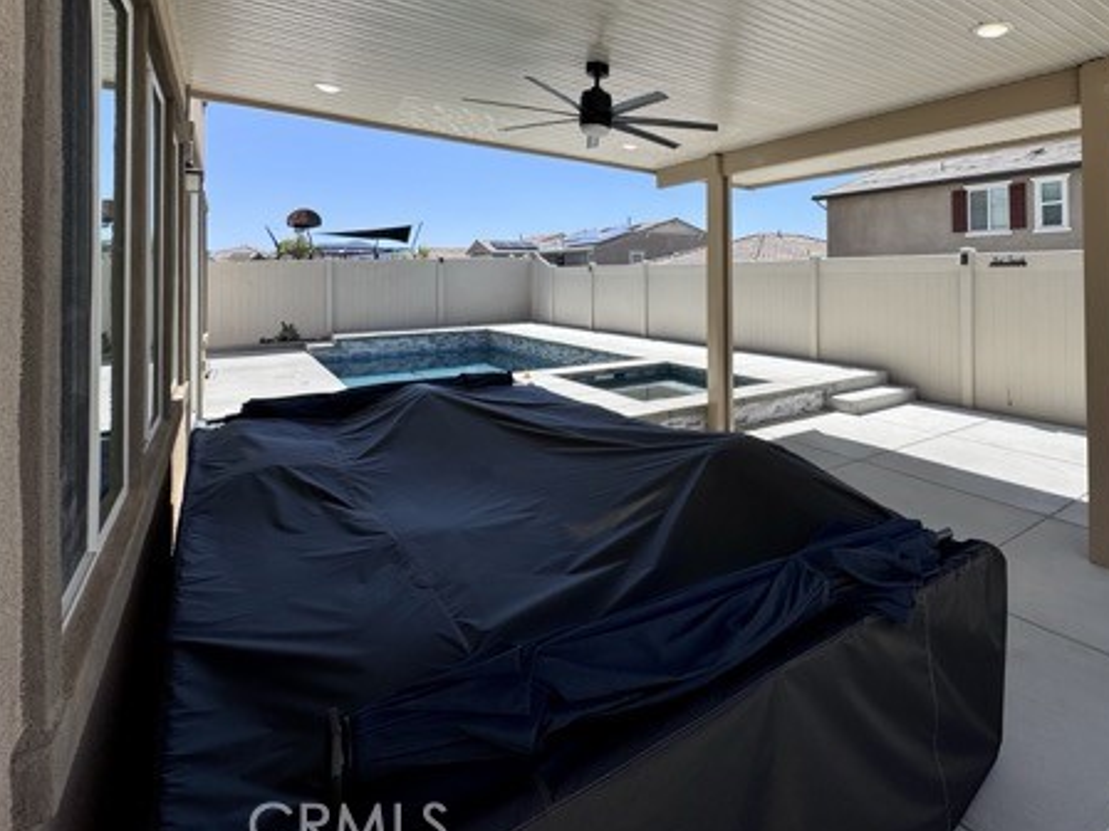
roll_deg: +0.4
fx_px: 641
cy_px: 267
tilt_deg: +0.4
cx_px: 748
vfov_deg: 64.0
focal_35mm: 20
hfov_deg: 78.8
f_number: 2.2
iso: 50
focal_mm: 2.22
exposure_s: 1/2208
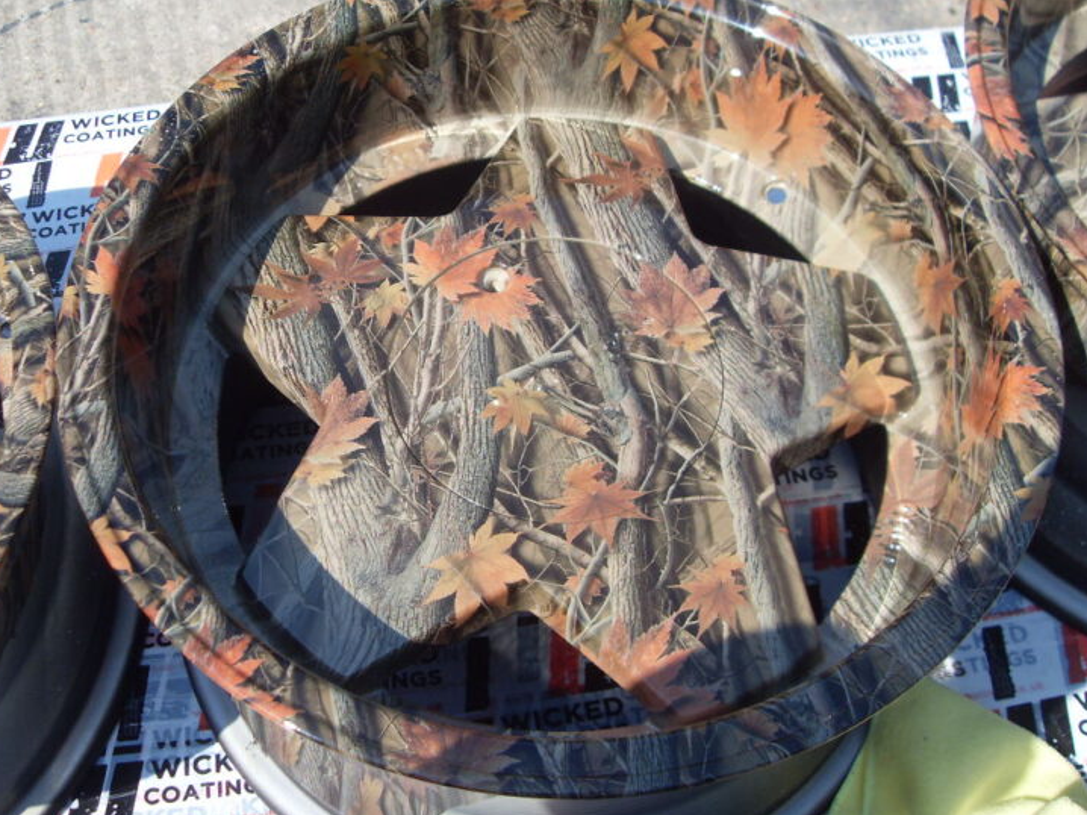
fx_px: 1224
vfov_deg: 36.8
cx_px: 512
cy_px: 368
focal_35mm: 39
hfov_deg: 47.9
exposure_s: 1/180
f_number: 7
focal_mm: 6.3
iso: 80
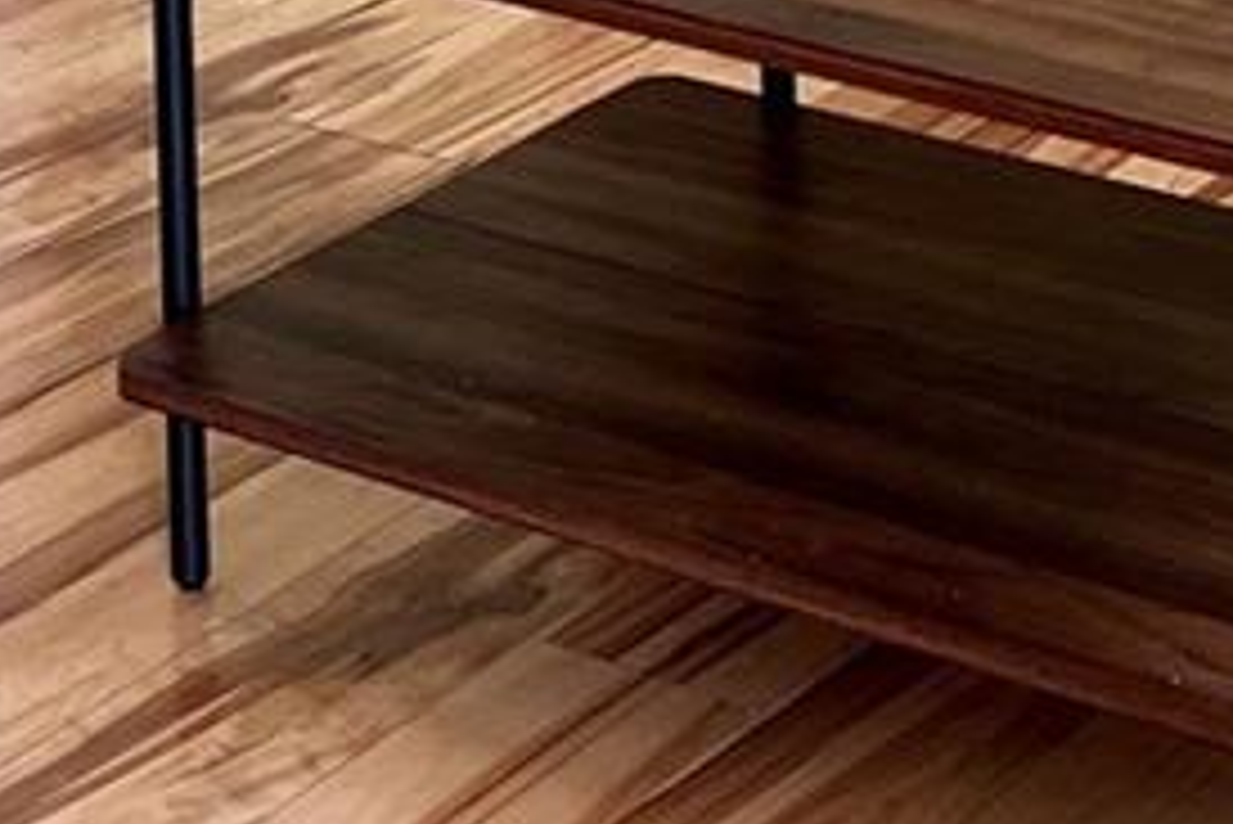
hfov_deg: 14.4
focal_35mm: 142
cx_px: 778
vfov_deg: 8.3
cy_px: -1567
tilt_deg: -2.1
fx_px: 4866
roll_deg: +2.4
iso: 80
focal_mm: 5.1
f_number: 1.6
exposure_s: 1/120
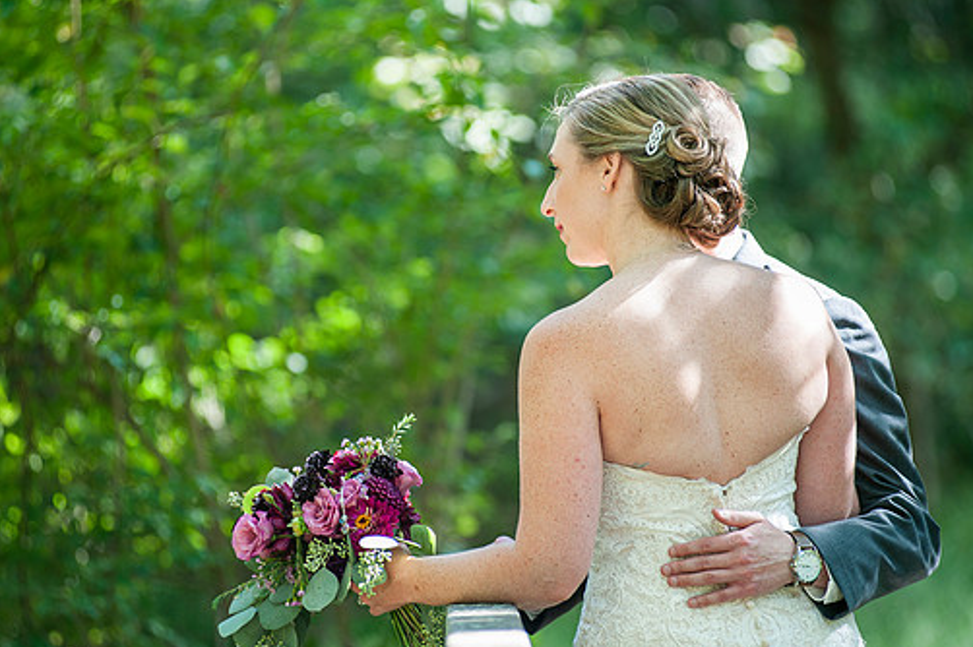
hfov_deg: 8.9
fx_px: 6239
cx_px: 467
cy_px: 306
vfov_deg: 5.9
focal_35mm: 231
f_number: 3.2
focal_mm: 200
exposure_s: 1/160
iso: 160
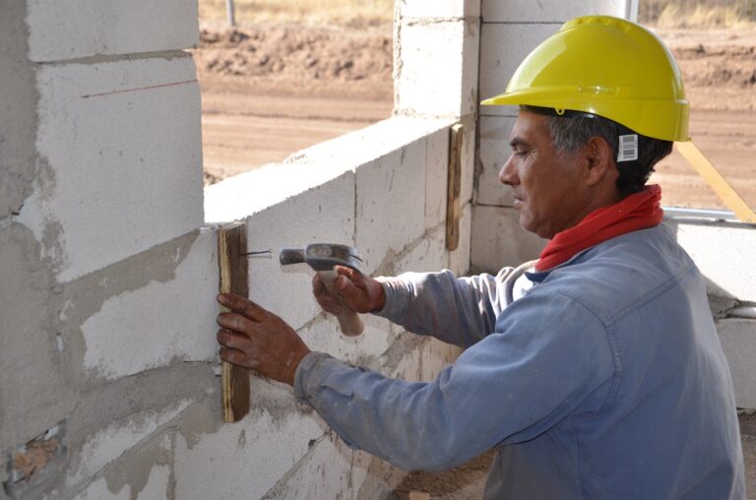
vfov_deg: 25.6
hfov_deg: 37.9
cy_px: 250
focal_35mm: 52
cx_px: 378
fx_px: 1100
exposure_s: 1/250
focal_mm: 35
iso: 160
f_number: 4.5
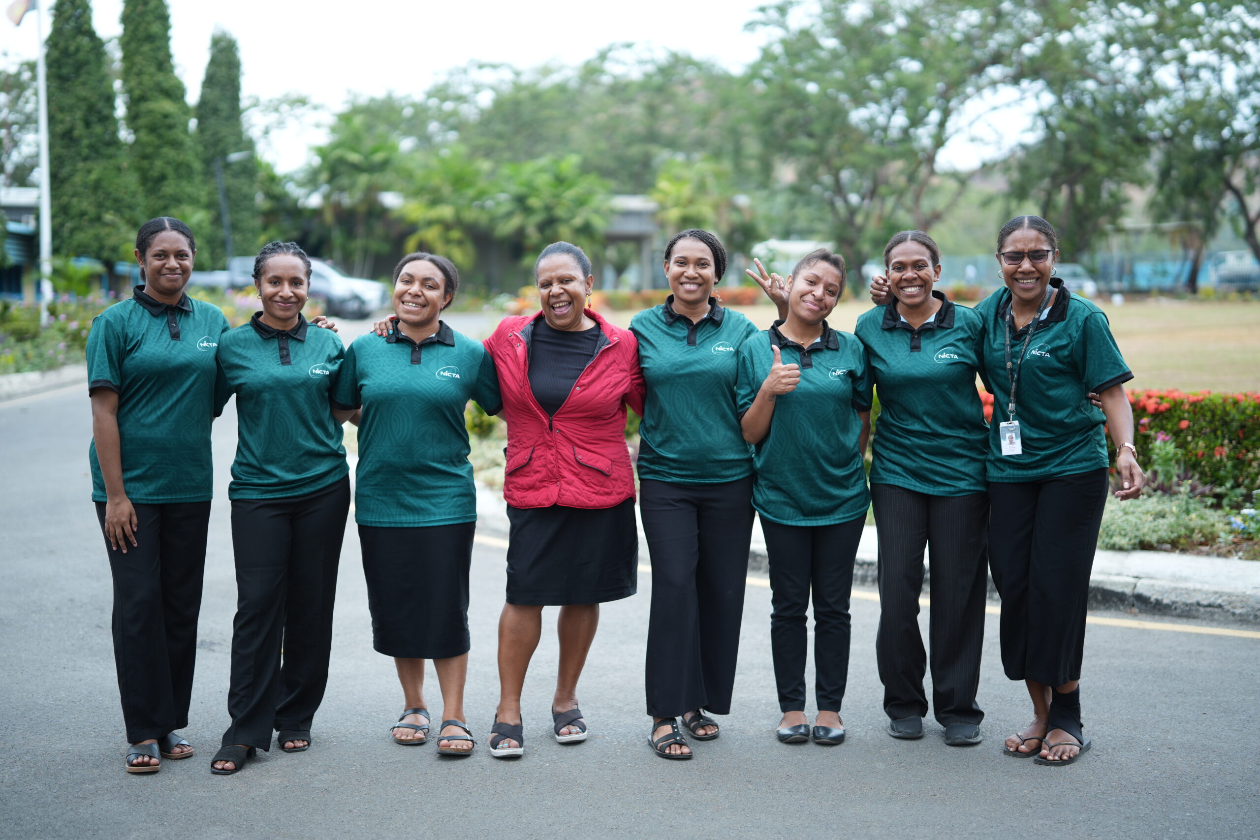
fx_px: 1750
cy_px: 420
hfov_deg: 39.6
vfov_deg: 27.0
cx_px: 630
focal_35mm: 50
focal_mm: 50
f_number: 1.2
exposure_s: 1/1600
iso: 125
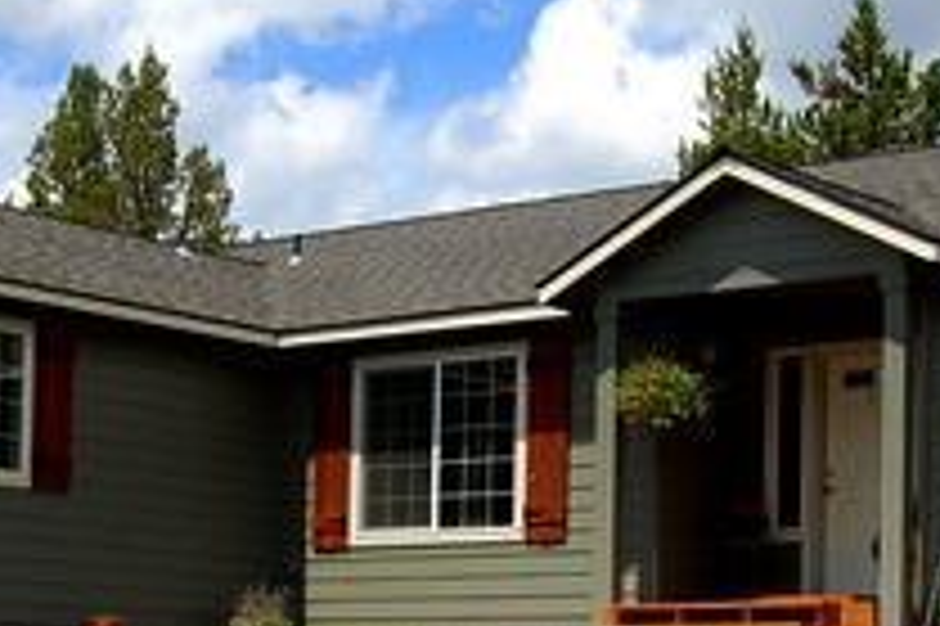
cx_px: 427
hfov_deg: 22.2
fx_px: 2400
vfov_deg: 14.6
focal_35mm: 92
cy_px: 606
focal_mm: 20
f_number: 9
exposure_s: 1/320
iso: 200
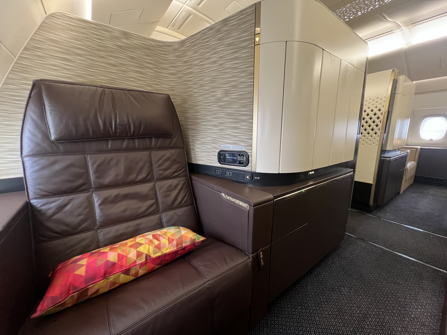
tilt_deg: -11.4
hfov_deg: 106.2
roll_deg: +0.3
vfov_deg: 89.9
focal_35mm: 13
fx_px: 168
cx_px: 224
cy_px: 168
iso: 500
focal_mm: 1.57
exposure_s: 1/52
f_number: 1.8
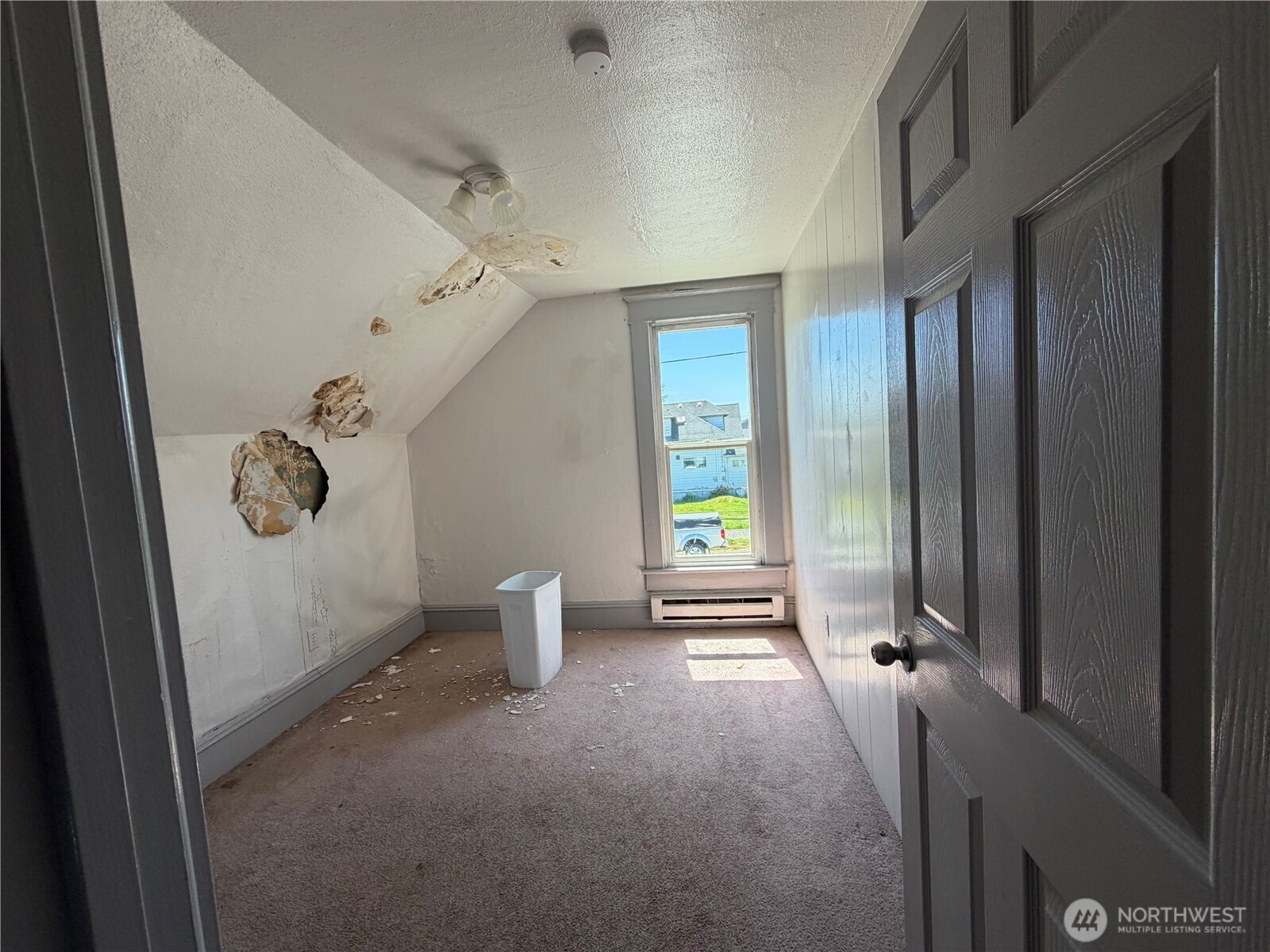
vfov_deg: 85.7
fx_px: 514
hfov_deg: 102.1
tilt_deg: -4.7
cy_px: 476
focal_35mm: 14
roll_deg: +5.7
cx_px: 635
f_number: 2.2
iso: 64
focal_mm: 2.22
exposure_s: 1/121
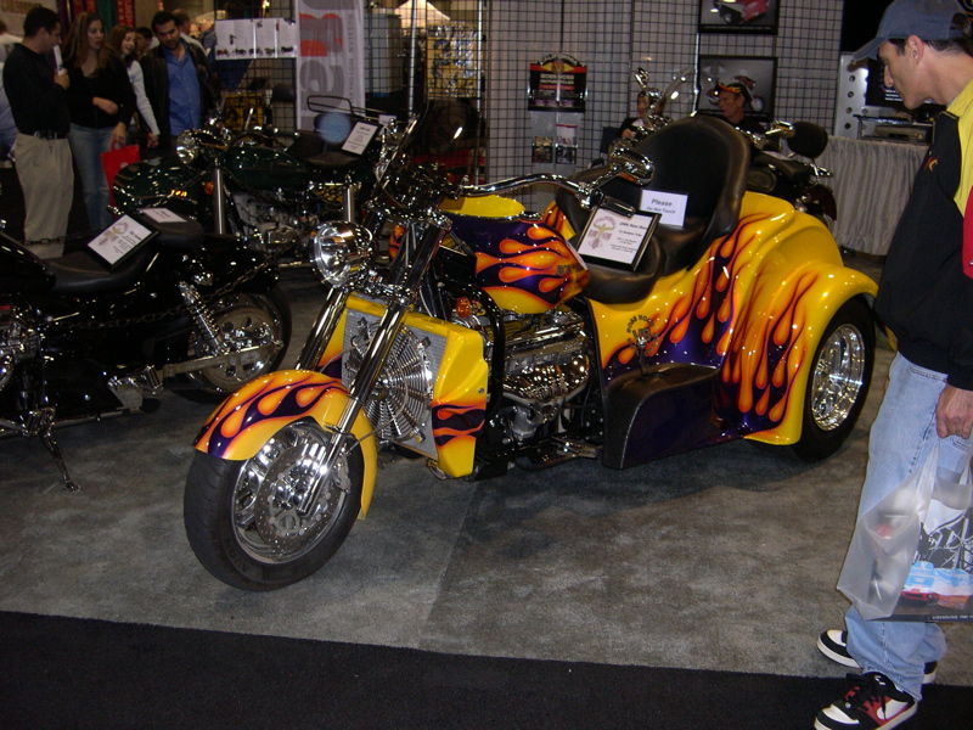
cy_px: 365
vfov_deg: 37.7
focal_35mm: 38
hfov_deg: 49.0
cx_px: 486
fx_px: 1068
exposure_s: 1/60
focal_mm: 8
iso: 184
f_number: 2.8
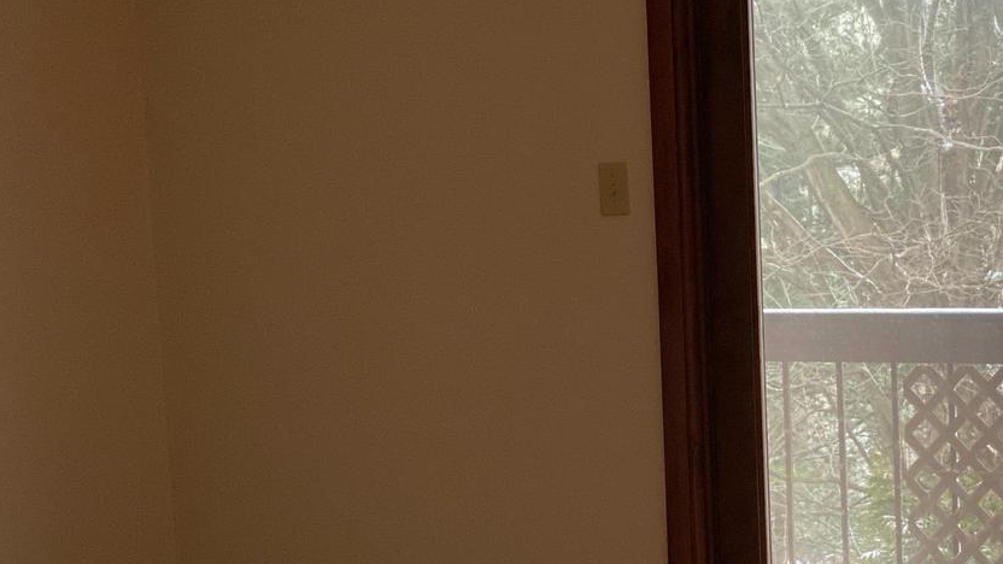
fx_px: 2606
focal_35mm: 98
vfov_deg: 12.3
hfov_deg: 21.6
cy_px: 453
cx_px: 726
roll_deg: +1.9
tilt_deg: -6.7
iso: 125
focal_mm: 6
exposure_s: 1/120
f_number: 2
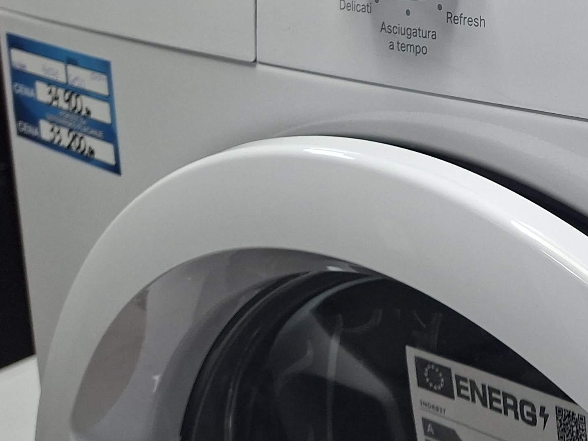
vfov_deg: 21.3
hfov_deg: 26.5
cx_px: 724
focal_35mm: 64
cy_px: -91
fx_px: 1087
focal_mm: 5.54
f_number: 1.8
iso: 250
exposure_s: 1/100
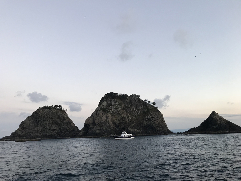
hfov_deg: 63.4
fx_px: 195
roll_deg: +1.3
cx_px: 120
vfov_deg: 49.7
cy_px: 90
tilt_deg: +15.6
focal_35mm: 28
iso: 20
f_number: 1.8
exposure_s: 1/30
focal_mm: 3.99
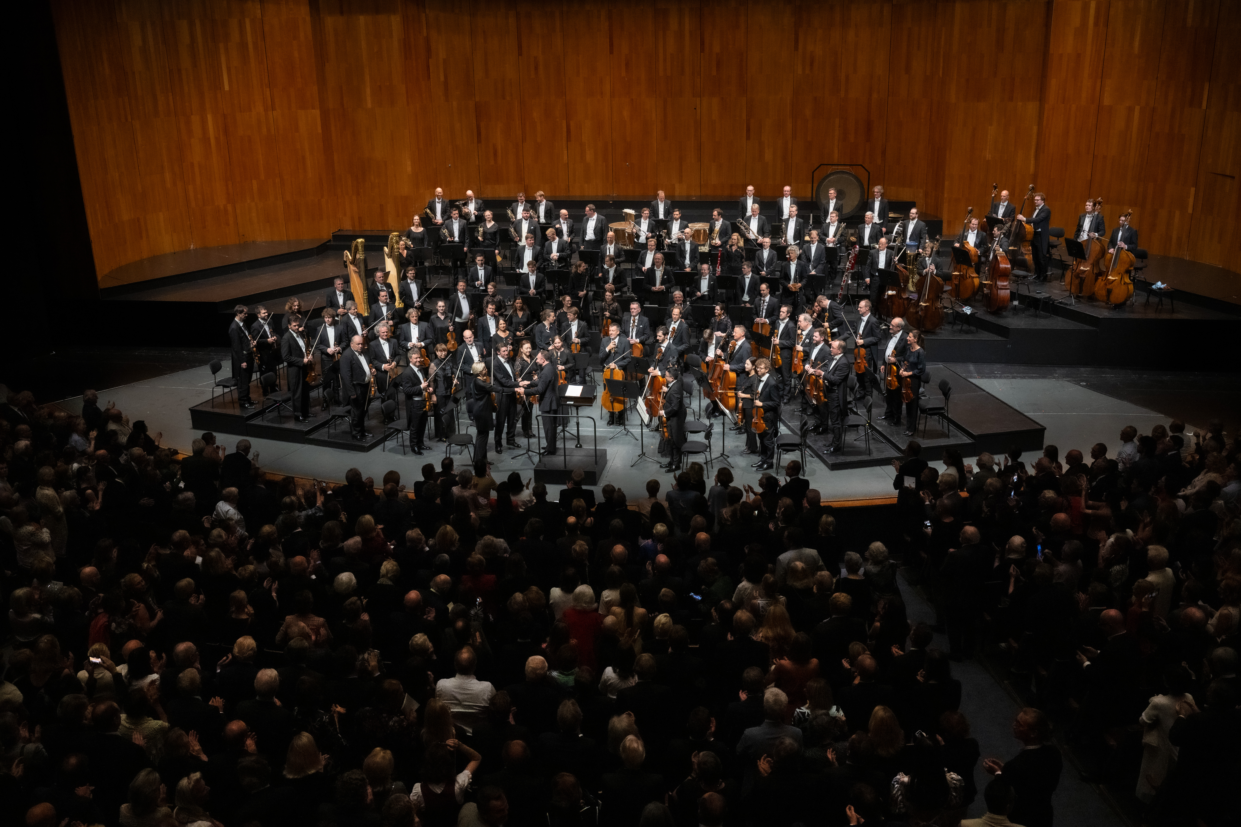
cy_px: 414
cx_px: 620
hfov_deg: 54.4
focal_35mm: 35
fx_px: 1206
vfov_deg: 37.9
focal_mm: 35
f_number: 4.5
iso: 2500
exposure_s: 1/160
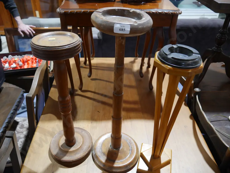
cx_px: 115
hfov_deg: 63.4
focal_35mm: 28
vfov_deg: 49.8
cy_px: 86
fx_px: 186
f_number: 3.5
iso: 500
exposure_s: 1/60
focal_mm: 14
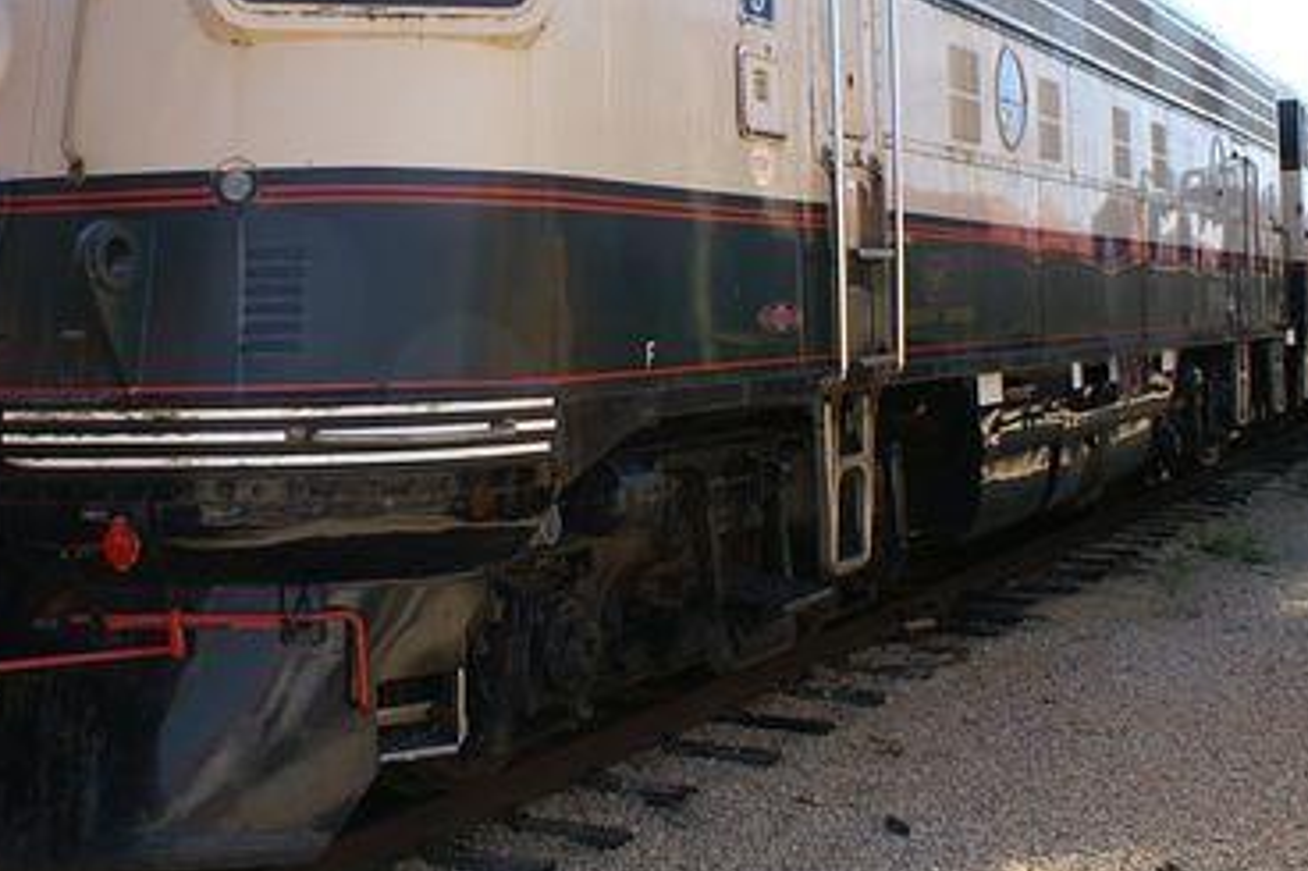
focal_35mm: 47
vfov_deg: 28.3
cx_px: 626
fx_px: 1707
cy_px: 238
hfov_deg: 41.9
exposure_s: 1/80
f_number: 9
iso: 100
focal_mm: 18
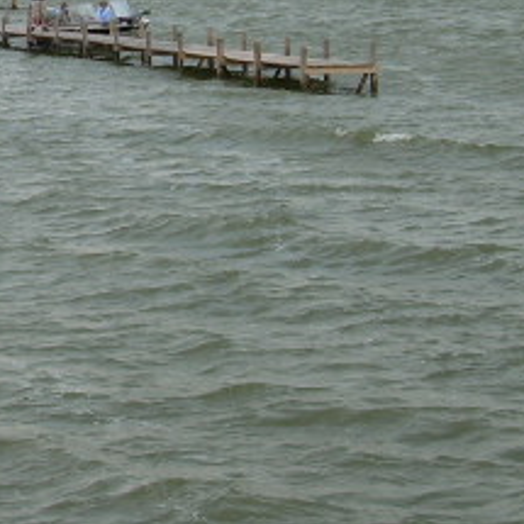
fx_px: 2929
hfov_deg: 10.0
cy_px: 17
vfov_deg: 10.2
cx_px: -144
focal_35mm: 171
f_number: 5.9
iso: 50
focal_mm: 11
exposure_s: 1/136
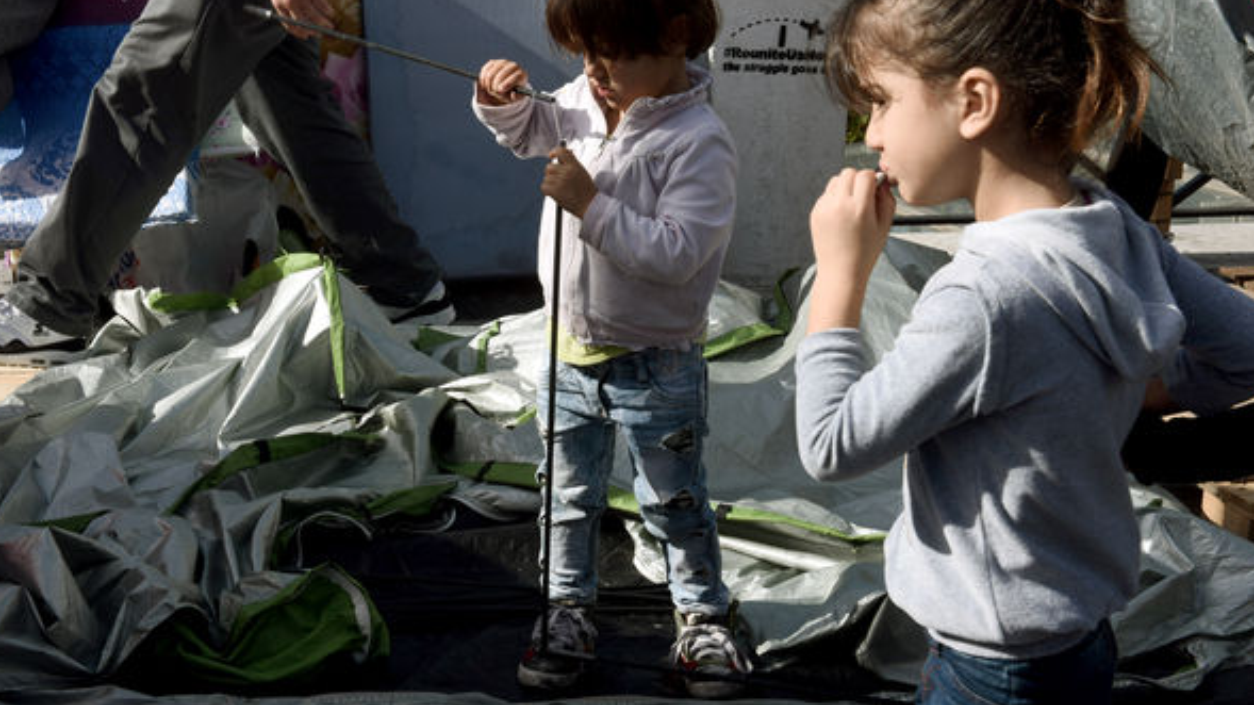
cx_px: 641
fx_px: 1862
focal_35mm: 56
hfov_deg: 37.2
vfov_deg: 21.4
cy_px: 302
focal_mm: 50
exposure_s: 1/250
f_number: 18
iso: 400
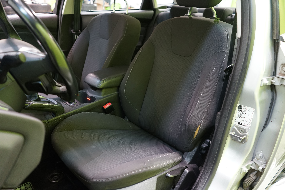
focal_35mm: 28
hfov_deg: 65.5
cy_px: 95
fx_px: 222
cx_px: 142
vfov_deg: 46.4
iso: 1600
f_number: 3.5
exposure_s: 1/30
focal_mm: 28
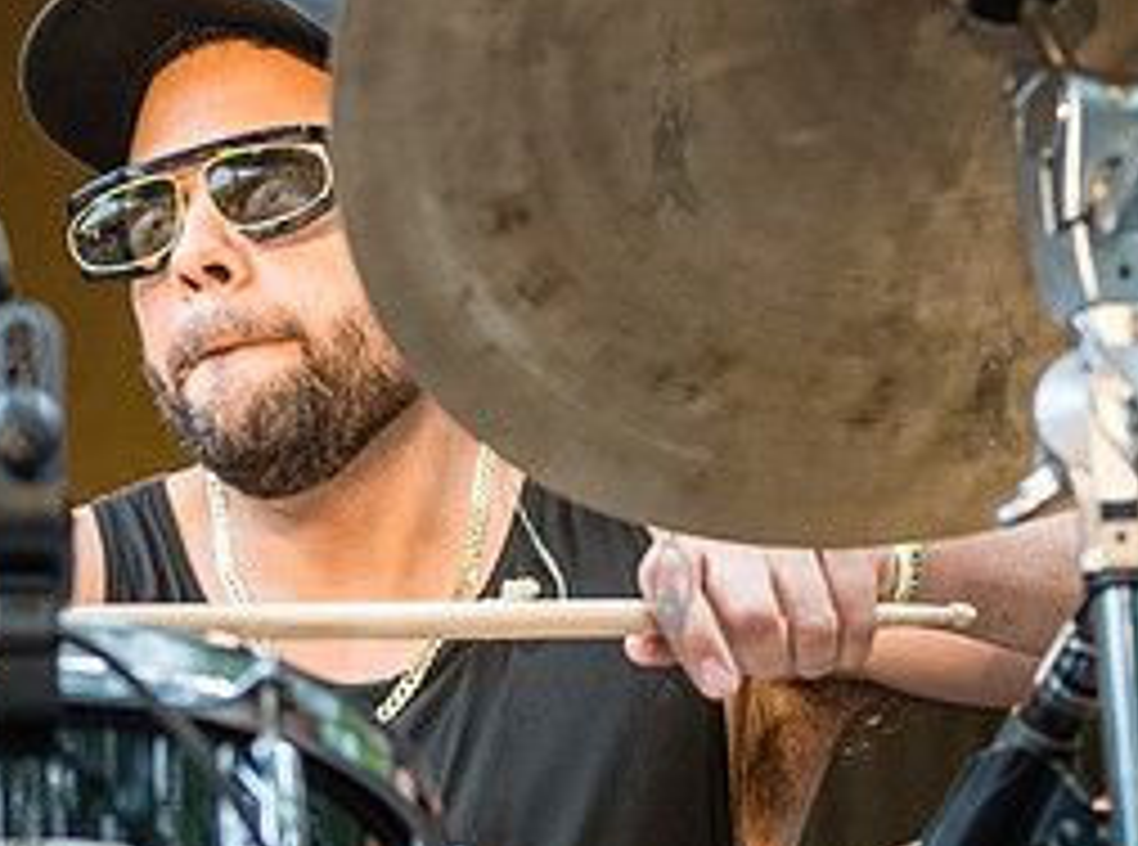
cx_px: -406
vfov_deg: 9.2
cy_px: 293
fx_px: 5275
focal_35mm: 161
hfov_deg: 11.9
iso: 2000
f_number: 3.5
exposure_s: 1/640
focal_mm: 55
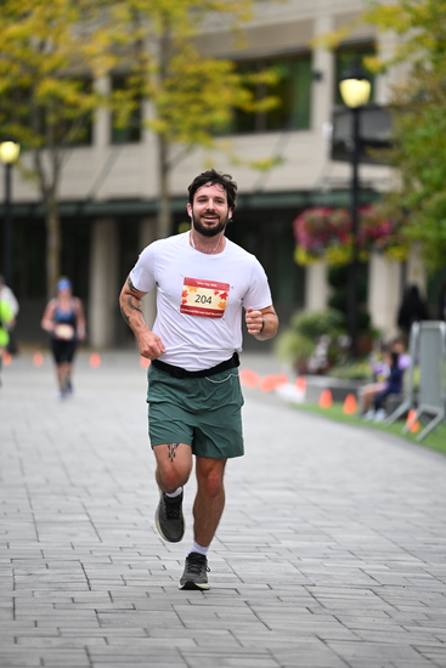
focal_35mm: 200
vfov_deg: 10.3
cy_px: 334
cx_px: 223
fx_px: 3714
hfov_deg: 6.9
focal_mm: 200
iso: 1600
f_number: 2.8
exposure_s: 1/5000
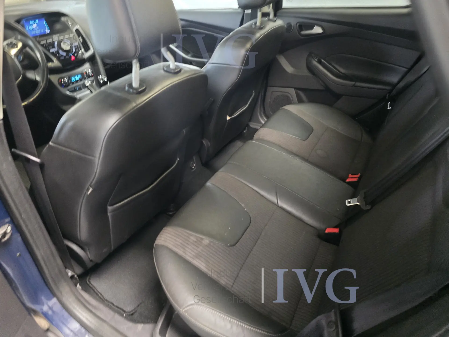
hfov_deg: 73.9
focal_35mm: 23
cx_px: 224
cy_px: 168
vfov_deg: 58.9
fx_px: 298
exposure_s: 1/50
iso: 1600
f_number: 1.7
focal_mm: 6.3
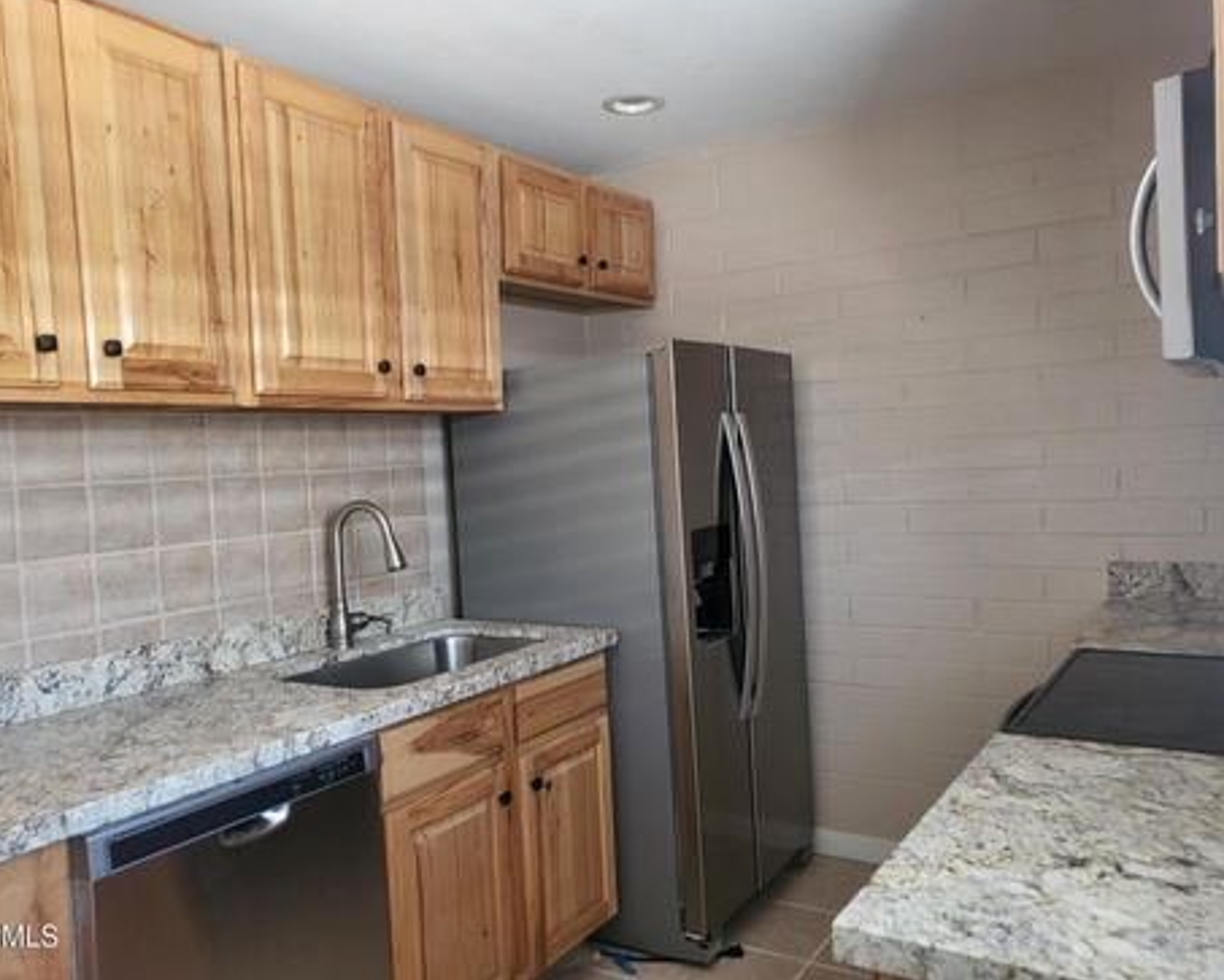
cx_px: 562
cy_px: 477
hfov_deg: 62.1
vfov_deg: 51.6
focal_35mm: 28
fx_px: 1015
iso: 250
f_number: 1.8
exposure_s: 1/40
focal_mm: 4.25
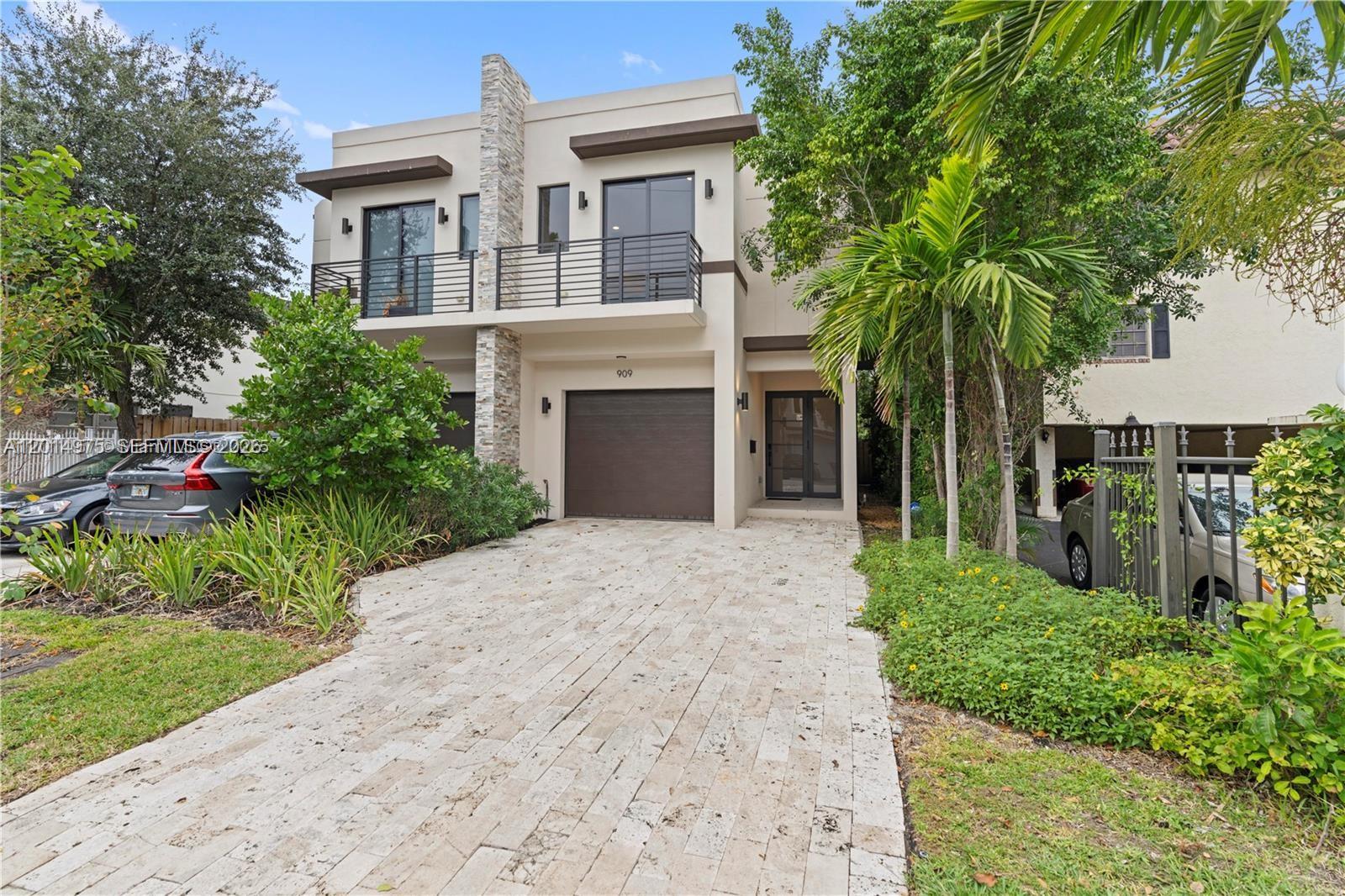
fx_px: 598
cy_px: 448
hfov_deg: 96.7
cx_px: 672
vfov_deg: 73.7
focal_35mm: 16
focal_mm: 16
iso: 64
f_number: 5.6
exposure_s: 1/30
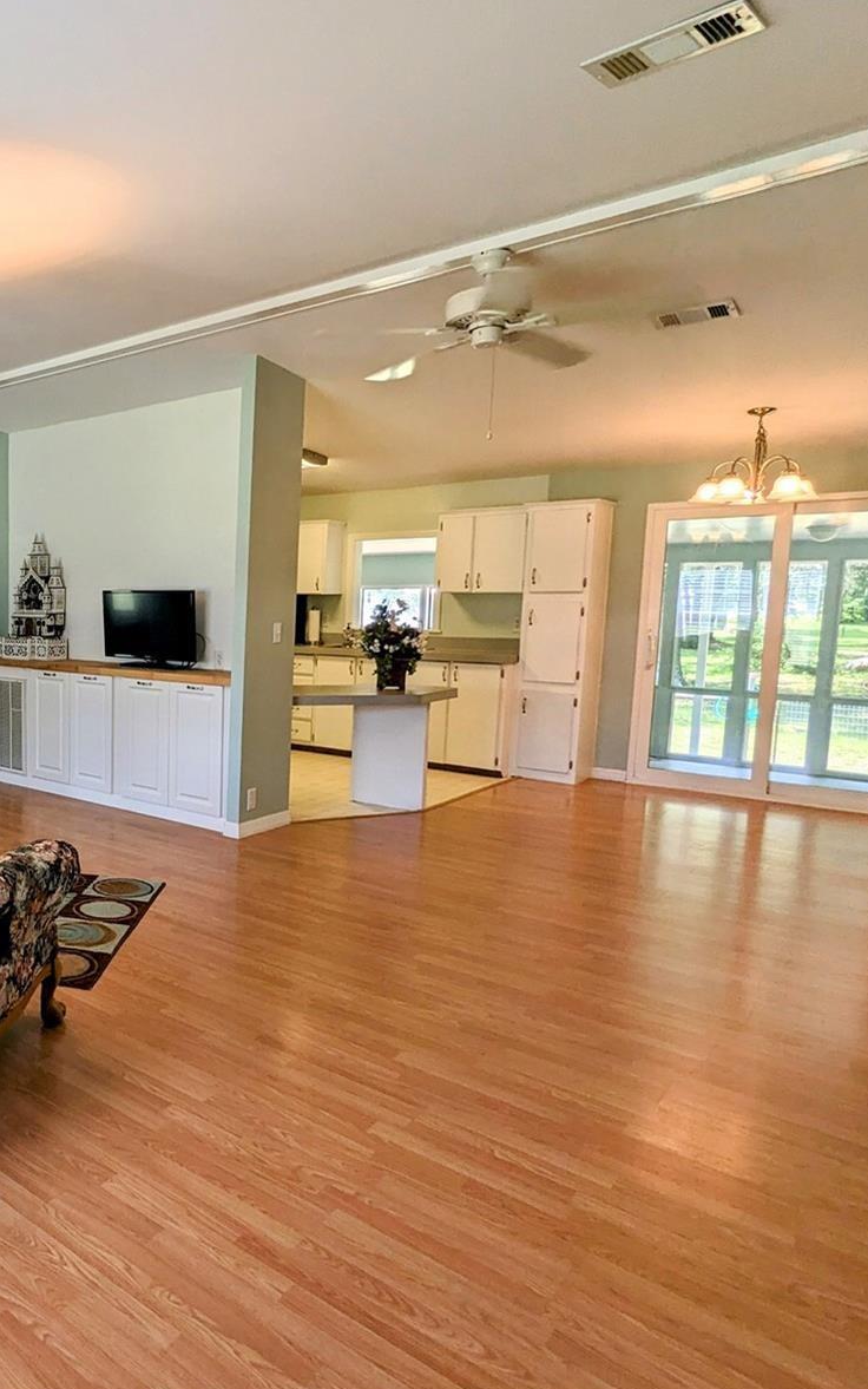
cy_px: 689
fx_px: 870
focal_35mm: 23
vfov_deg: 77.1
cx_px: 33
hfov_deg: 46.0
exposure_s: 1/120
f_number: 2.2
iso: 63
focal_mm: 2.35
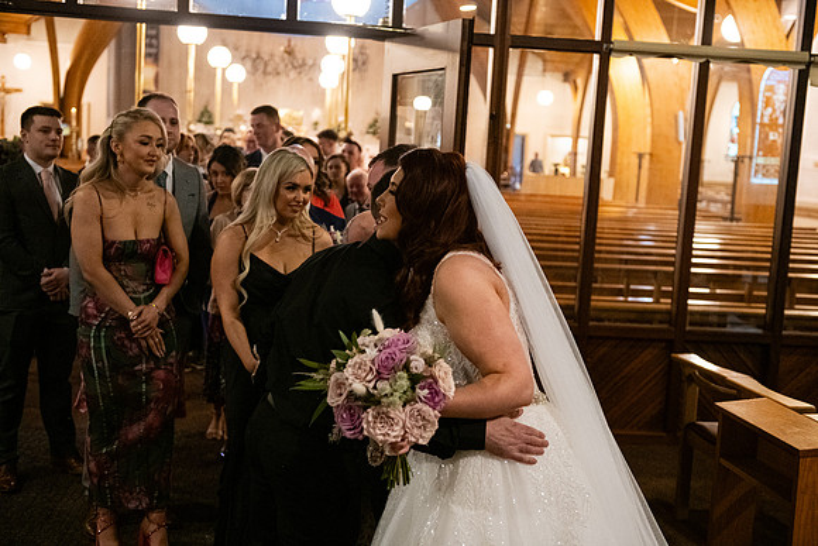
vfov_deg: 28.1
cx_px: 409
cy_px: 273
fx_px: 1091
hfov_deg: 41.1
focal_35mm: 48
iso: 2500
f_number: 3.5
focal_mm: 48
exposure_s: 1/160
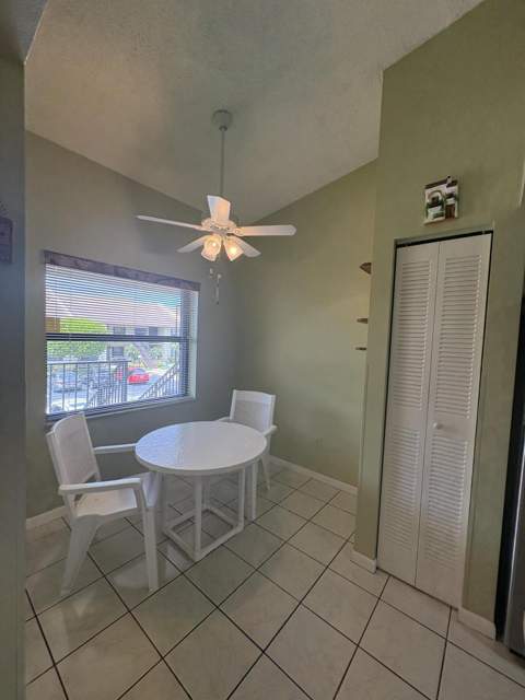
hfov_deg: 85.7
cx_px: 262
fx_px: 283
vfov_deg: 102.1
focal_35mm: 14
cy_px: 350
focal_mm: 2.22
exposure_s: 1/135
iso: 100
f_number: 2.2
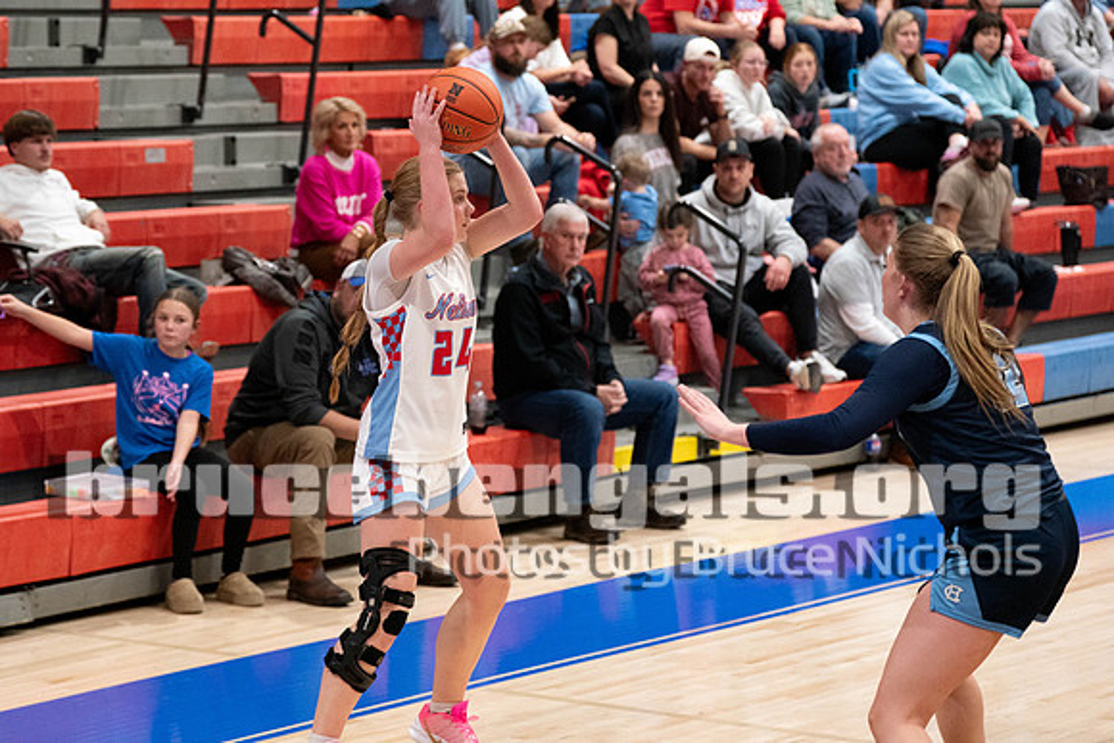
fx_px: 3383
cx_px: 445
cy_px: 298
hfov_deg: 18.7
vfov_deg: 12.5
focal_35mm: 109
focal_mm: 91
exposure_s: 1/1000
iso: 6400
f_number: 2.8
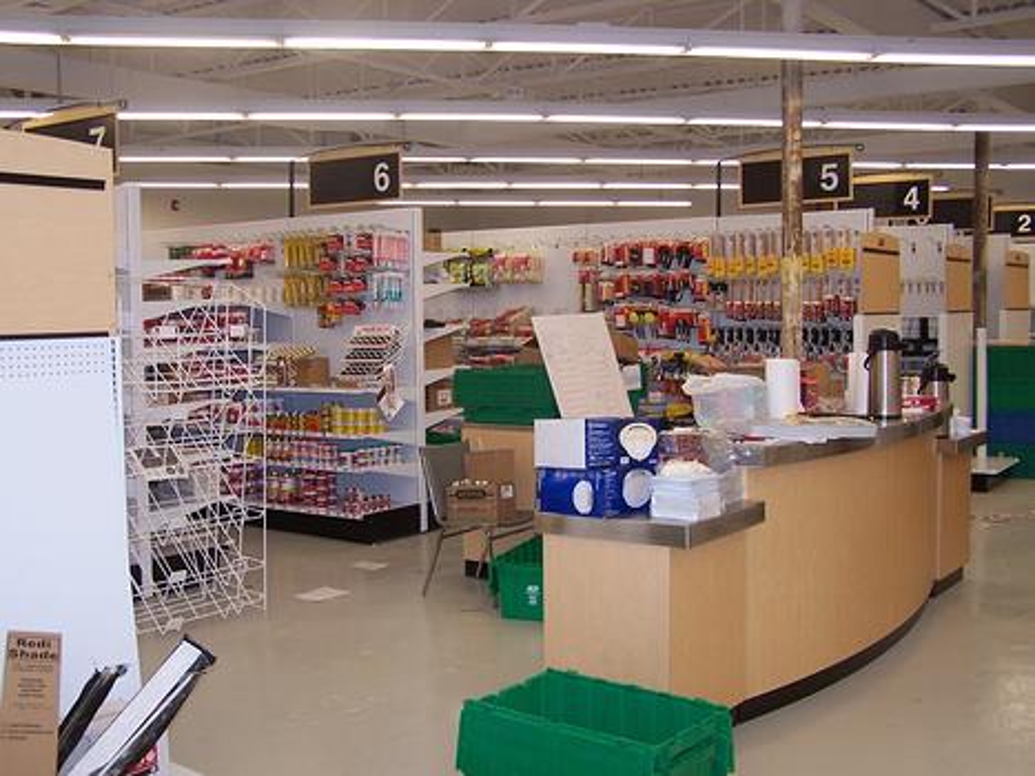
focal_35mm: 40
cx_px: 518
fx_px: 1196
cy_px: 388
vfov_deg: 35.9
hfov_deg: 46.8
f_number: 2.8
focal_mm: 6.7
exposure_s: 1/60
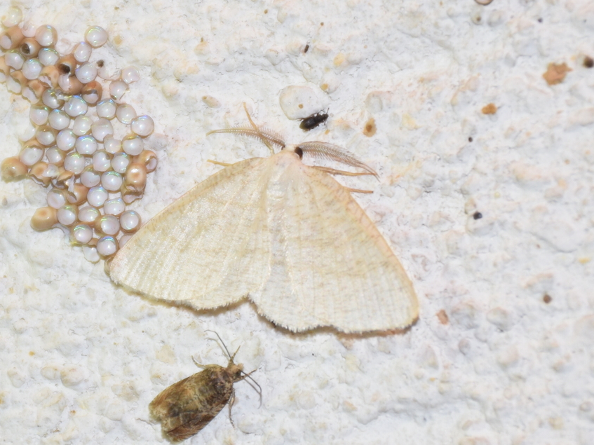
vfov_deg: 6.5
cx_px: 282
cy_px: 224
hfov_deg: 8.6
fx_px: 3929
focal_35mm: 229
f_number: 7.1
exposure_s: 1/60
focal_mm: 140
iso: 320
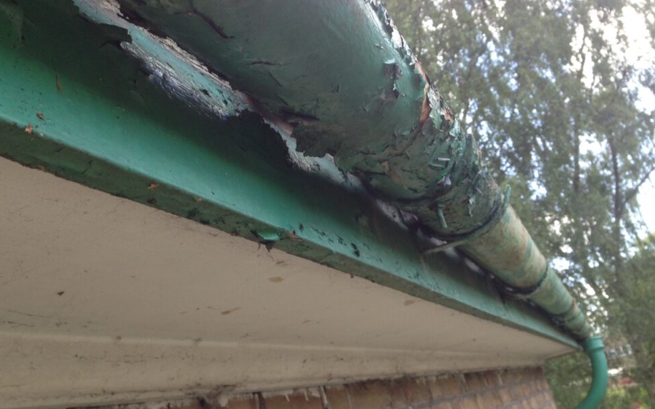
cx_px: 334
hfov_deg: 52.7
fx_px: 660
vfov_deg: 34.4
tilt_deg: +18.5
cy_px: 198
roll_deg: +14.1
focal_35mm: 37
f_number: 2.4
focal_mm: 4.12
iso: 50
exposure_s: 1/120
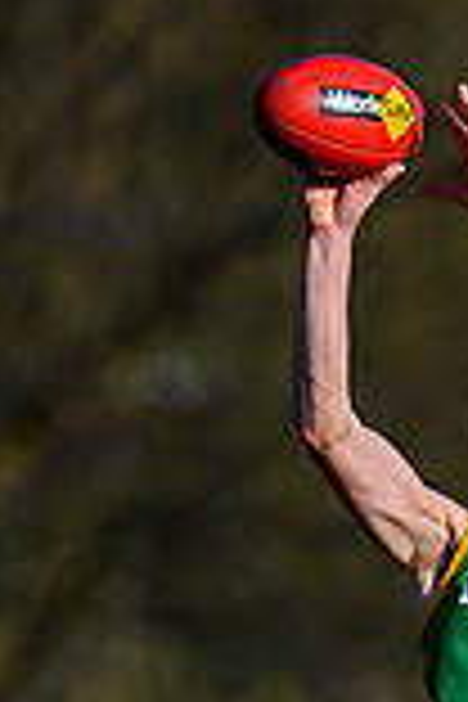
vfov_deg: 0.7
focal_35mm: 3139
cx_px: 647
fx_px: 61206
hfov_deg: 0.4
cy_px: 1069
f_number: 4
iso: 125
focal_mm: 500
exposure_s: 1/2000
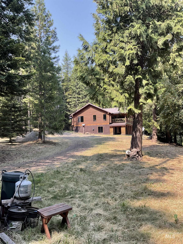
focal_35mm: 29
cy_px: 122
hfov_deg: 48.2
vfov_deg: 61.7
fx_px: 204
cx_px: 92
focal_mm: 3
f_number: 1.8
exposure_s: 1/331
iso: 16
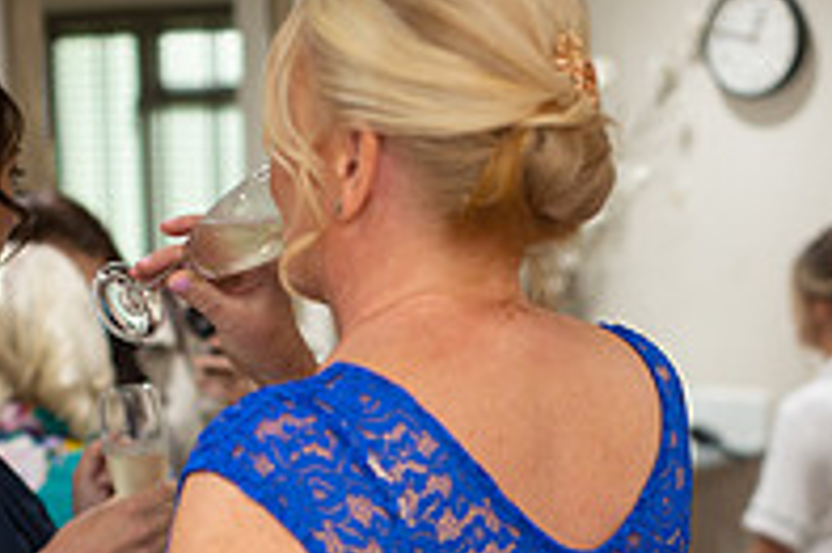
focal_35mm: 103
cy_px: 532
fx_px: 2378
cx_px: 465
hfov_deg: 19.8
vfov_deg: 13.1
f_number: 2
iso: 320
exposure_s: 1/125
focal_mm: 35
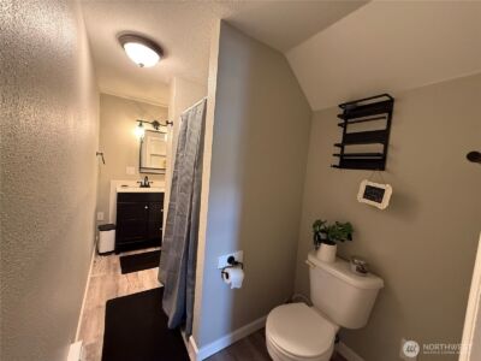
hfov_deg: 102.1
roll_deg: -3.9
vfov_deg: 85.7
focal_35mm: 14
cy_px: 180
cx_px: 240
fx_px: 195
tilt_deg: -3.7
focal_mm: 2.22
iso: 640
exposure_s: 1/60
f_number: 2.2
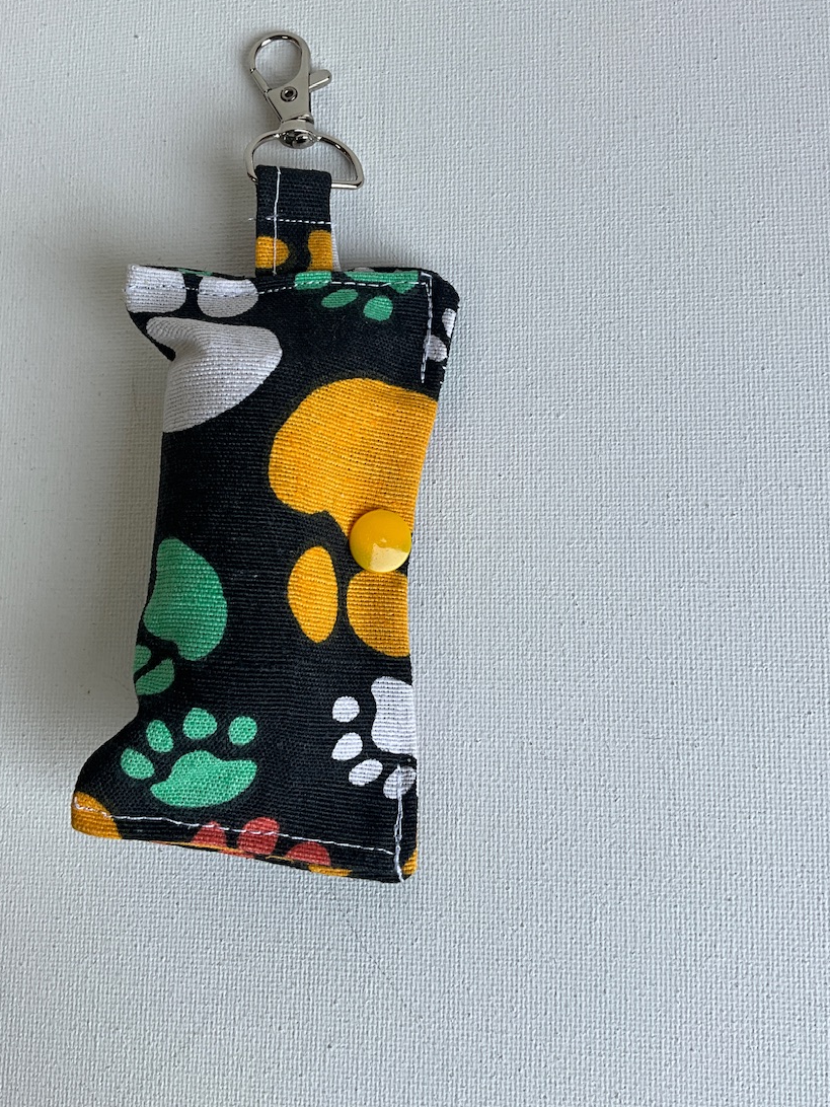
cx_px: 363
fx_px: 1087
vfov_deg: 53.8
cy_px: 491
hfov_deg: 41.7
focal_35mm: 34
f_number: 1.8
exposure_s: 1/122
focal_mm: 3
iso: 20
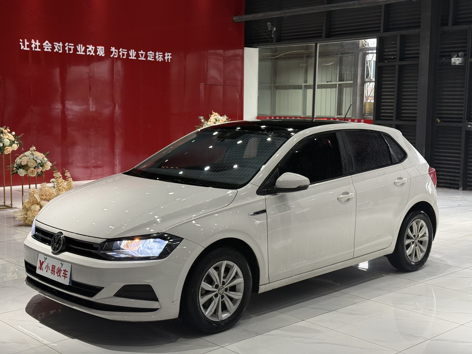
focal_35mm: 48
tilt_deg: -5.7
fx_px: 654
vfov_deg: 30.3
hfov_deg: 39.7
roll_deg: -0.6
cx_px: 236
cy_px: 177
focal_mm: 6.76
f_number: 1.78
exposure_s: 1/100
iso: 250
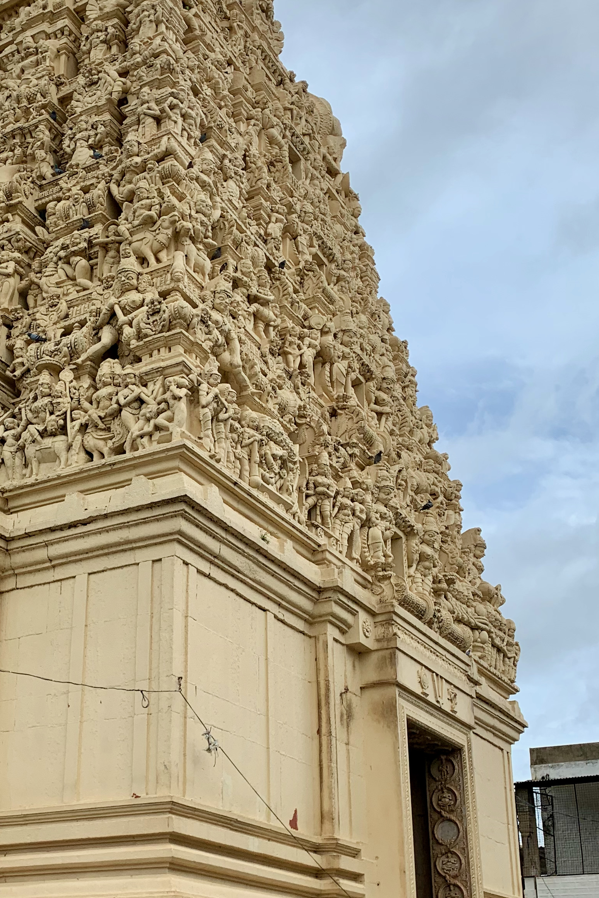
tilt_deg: +19.1
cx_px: 166
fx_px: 1173
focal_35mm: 47
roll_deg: -1.3
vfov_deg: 41.4
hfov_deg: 28.3
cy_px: 597
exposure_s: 1/3086
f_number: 1.8
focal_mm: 4.25
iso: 25
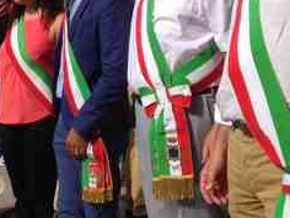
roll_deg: -0.6
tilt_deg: +0.4
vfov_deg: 17.5
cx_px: 29
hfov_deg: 22.7
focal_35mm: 84
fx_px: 704
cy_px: 63
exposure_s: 1/1506
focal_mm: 4.12
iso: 50
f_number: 2.4
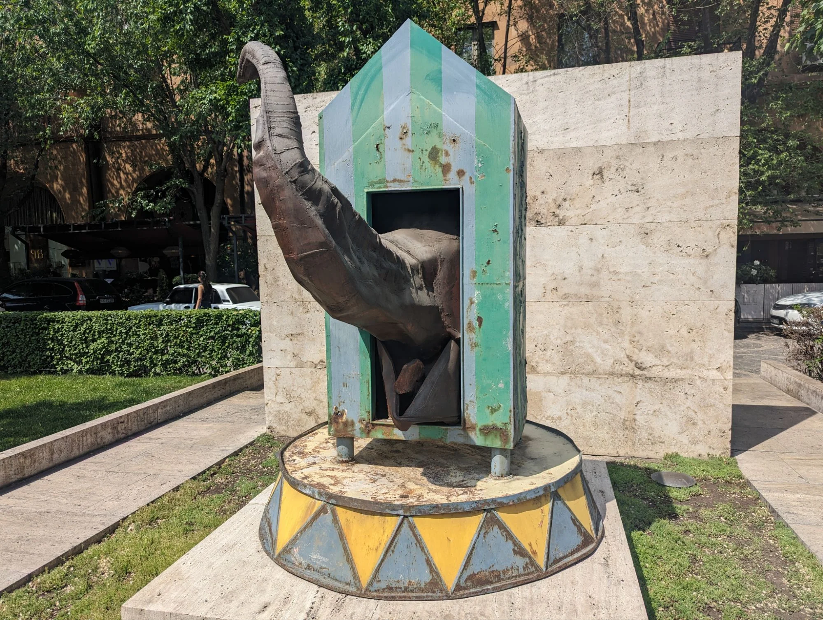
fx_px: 571
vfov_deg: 56.9
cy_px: 310
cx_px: 412
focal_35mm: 24
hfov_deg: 71.5
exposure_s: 1/2500
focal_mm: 6.81
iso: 43
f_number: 1.85
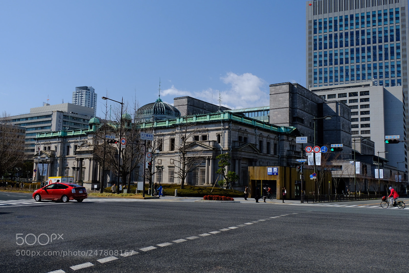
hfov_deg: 58.7
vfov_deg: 41.1
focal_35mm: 32
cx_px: 204
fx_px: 364
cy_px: 136
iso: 400
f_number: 6.4
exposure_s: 1/420
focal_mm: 21.1
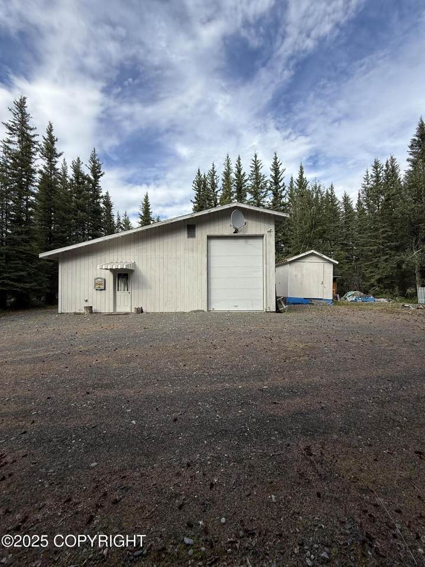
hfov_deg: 85.7
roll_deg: -1.2
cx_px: 212
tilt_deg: +1.1
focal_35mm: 14
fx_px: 229
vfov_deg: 102.1
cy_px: 284
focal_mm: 2.22
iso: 50
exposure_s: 1/1368
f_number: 2.2
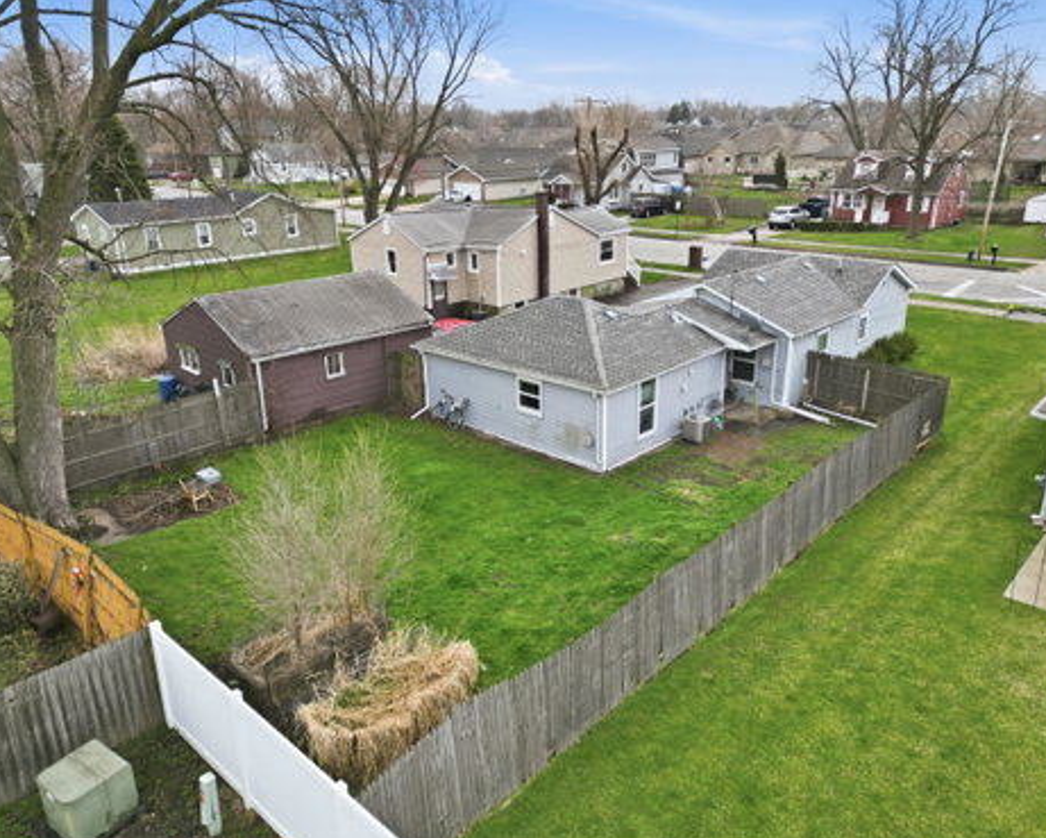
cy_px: 413
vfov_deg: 54.9
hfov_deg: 66.0
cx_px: 529
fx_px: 805
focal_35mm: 26
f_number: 1.7
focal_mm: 6.7
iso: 200
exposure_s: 1/1600
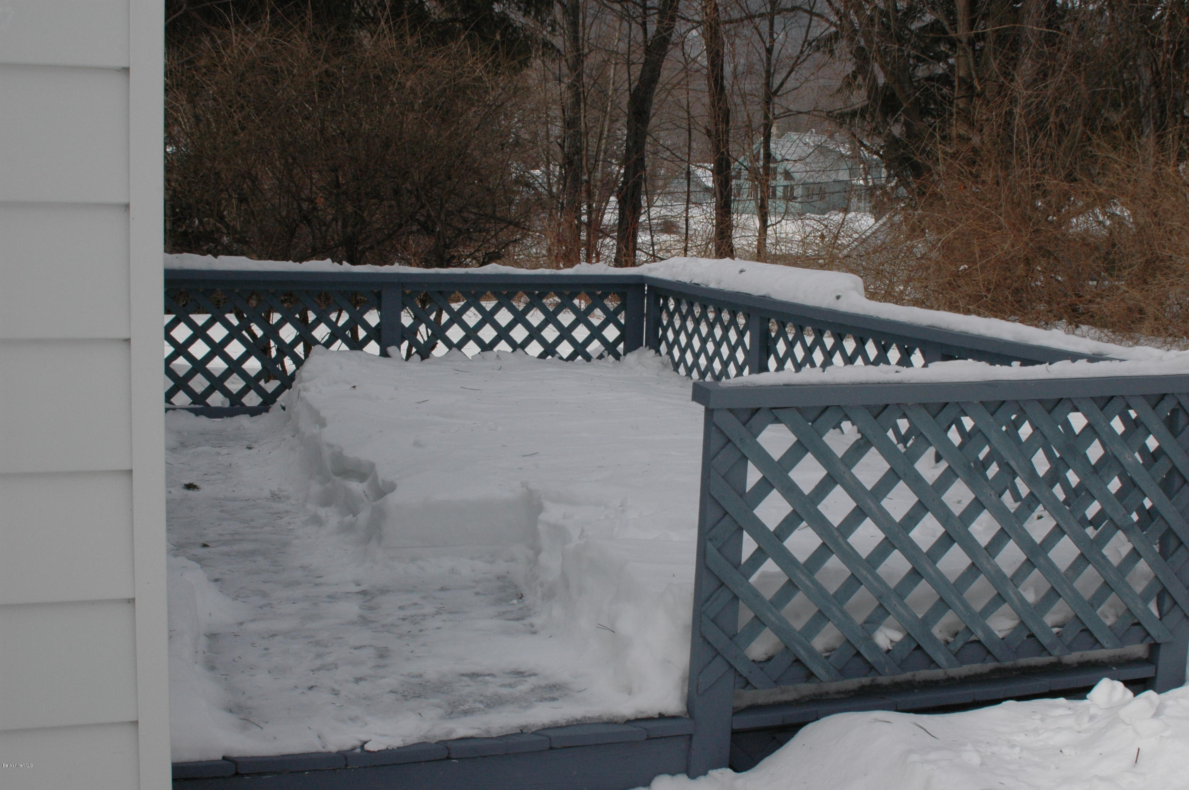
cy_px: 395
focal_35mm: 42
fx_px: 1386
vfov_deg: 31.8
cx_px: 594
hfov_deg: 46.4
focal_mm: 28
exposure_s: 1/500
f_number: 11
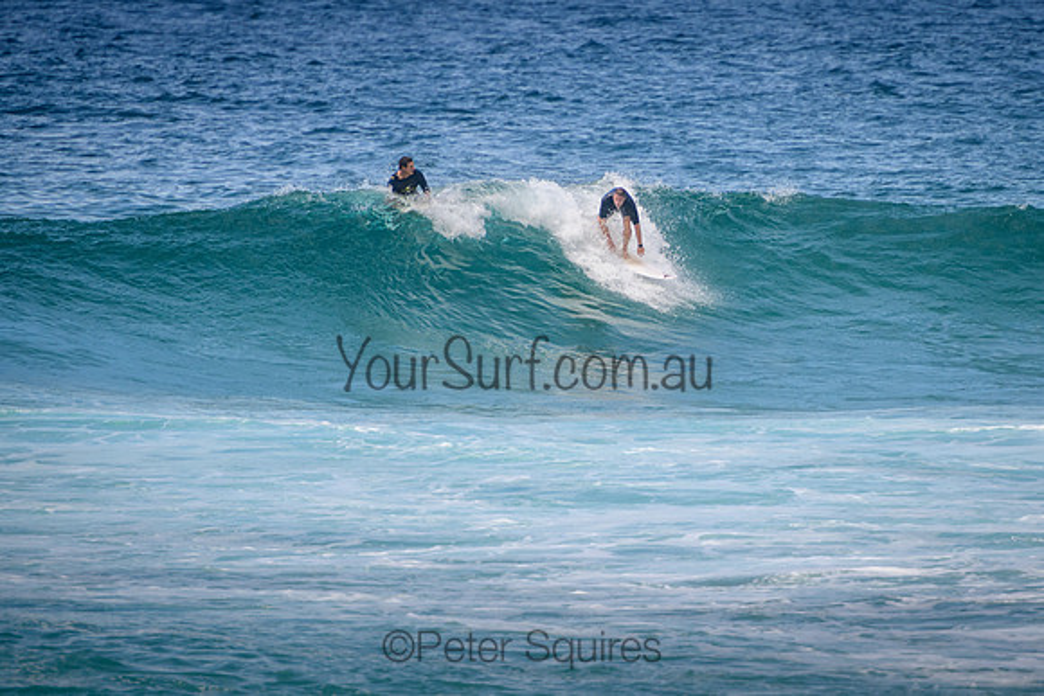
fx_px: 15934
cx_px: 717
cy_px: 244
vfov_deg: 2.5
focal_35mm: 549
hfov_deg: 3.8
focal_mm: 400
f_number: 5.6
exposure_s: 1/2000
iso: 400
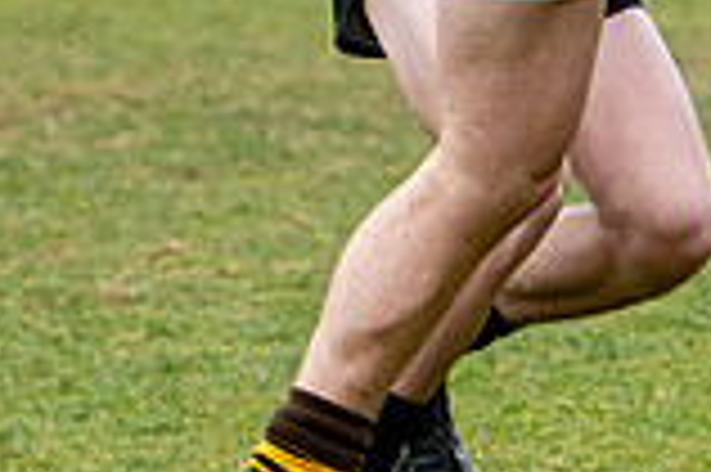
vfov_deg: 1.3
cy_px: -115
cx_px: 674
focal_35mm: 1051
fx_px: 20735
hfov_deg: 2.0
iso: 640
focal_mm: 140
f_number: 4
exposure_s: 1/800
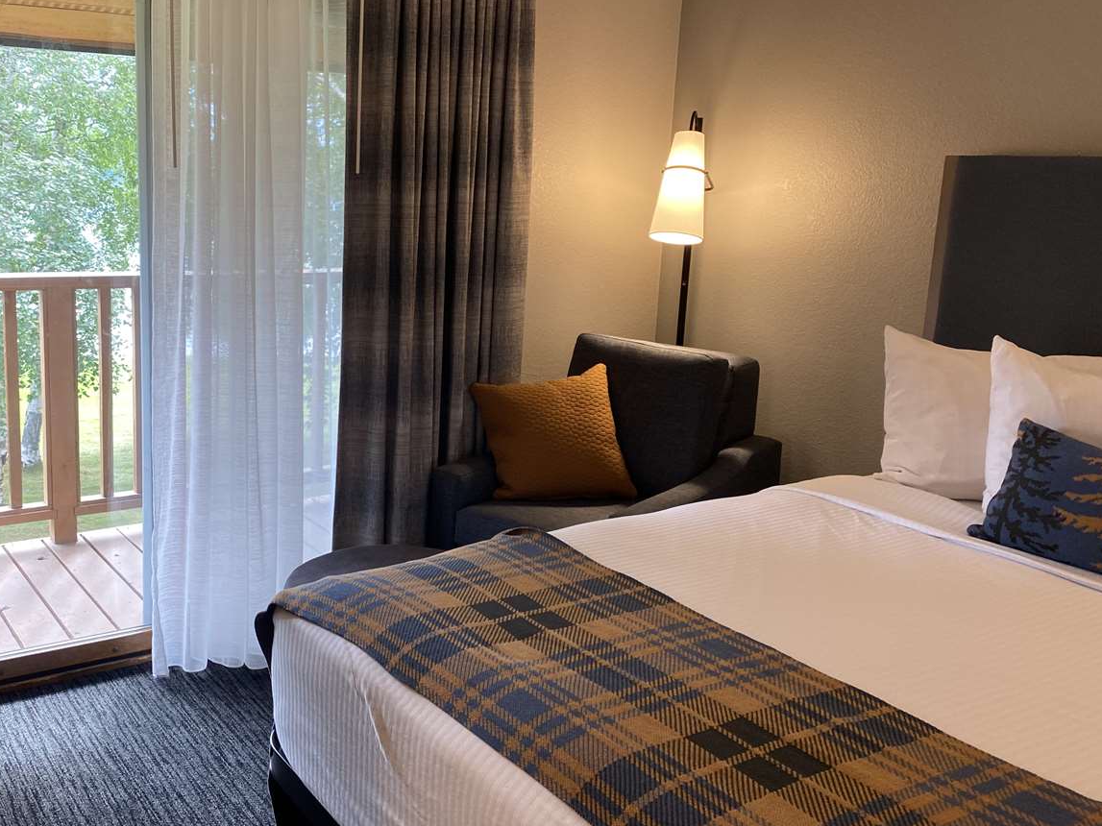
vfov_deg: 41.8
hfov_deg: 53.3
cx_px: 404
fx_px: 1082
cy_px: 383
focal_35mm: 34
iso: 100
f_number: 1.8
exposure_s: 1/120
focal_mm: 4.25
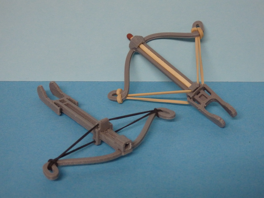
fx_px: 557
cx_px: 132
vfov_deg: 20.2
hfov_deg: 26.7
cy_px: 99
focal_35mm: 73
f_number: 4.5
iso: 800
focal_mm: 13.1
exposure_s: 1/60
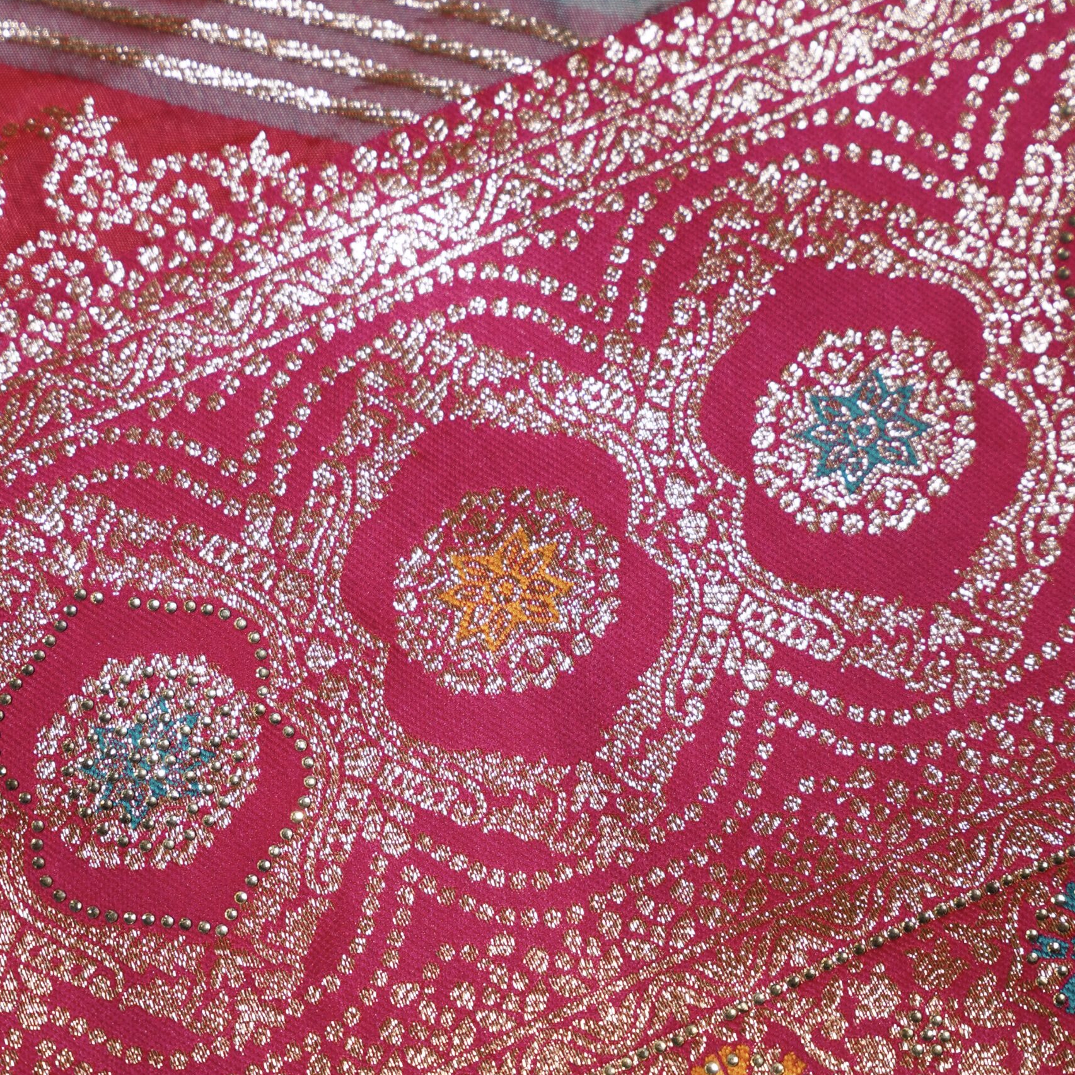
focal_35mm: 134
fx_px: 4708
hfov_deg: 13.0
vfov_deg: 13.0
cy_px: 486
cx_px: 538
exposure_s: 1/200
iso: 250
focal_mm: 70
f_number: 2.8
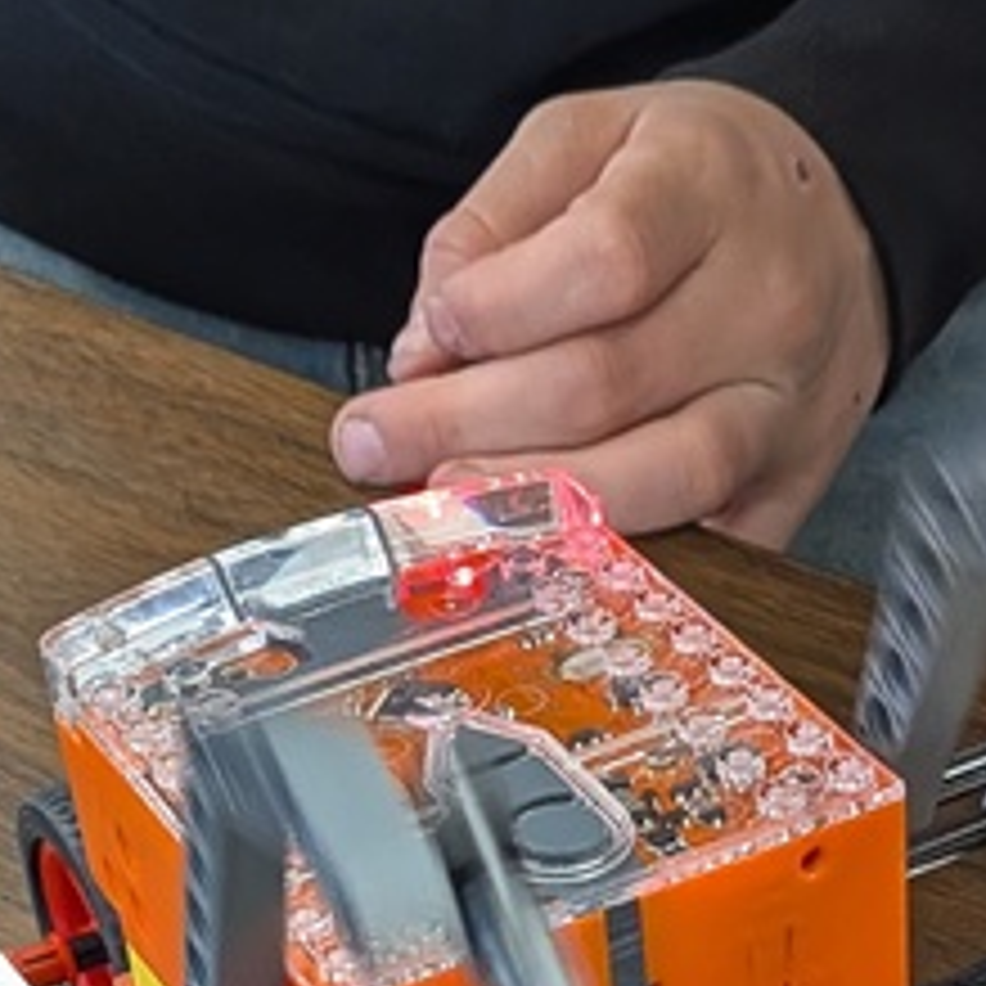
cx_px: 491
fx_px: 3190
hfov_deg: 17.6
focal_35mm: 99
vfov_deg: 15.5
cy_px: 1675
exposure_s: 1/120
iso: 338
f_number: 1.7
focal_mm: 4.53
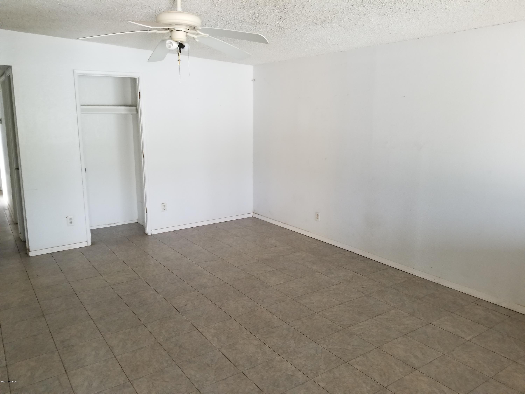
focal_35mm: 26
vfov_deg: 53.1
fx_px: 394
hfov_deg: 67.3
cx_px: 262
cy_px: 197
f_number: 1.7
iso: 200
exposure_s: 1/21
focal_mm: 4.25
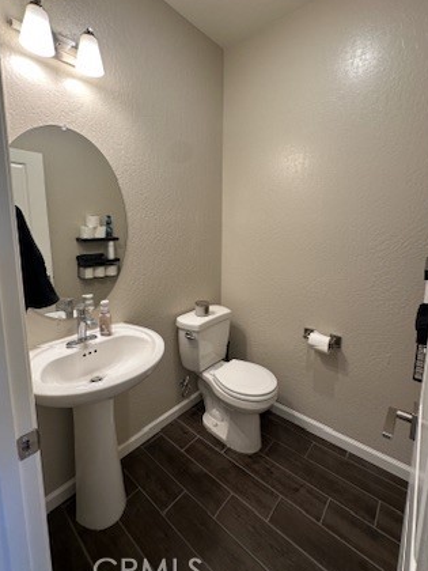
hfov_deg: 78.1
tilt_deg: -7.5
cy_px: 264
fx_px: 264
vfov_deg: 94.3
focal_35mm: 16
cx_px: 212
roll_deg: -0.2
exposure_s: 1/120
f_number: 2.2
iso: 160
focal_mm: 2.22
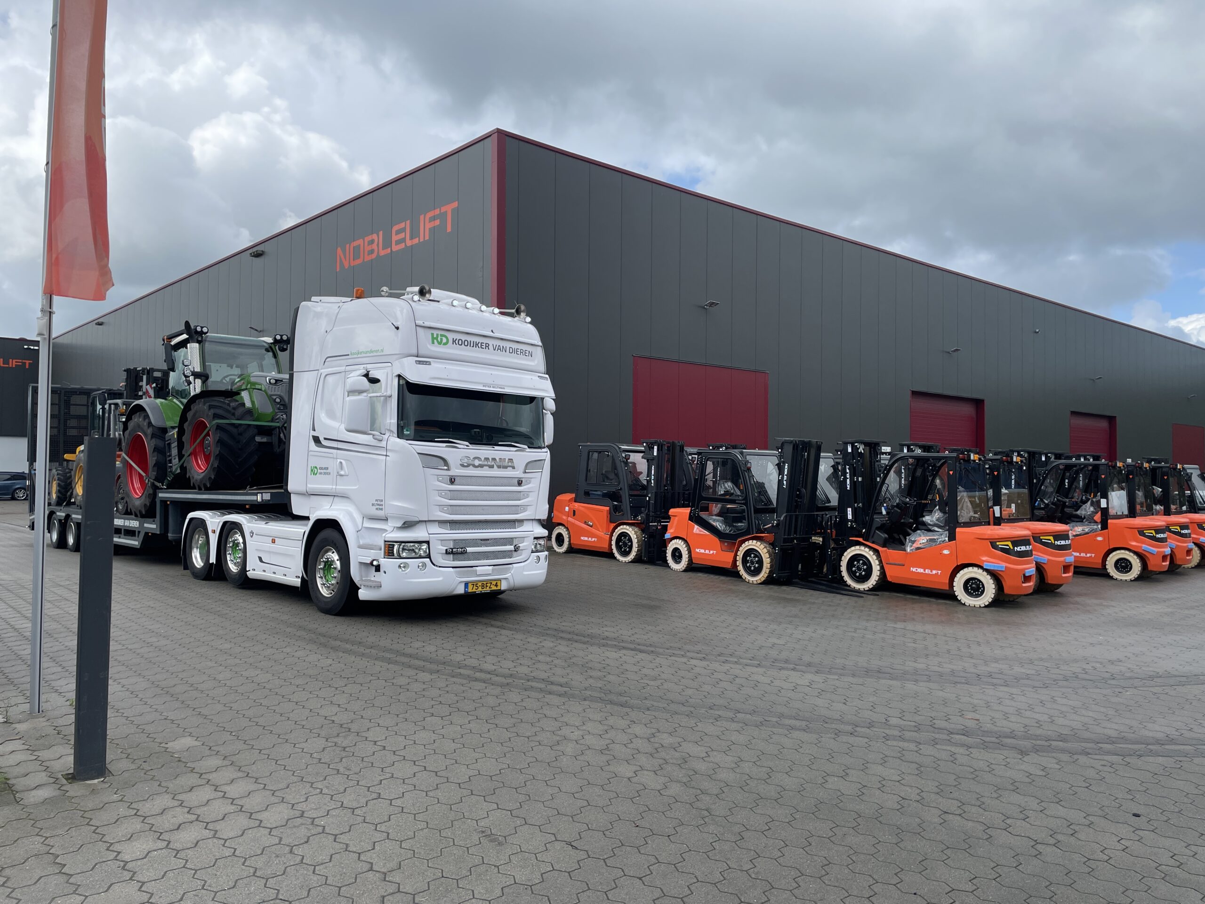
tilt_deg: +2.5
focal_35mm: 26
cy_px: 452
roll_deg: -0.2
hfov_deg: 67.3
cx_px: 602
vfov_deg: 53.1
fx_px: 905
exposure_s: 1/3040
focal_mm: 4.2
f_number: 1.6
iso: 32
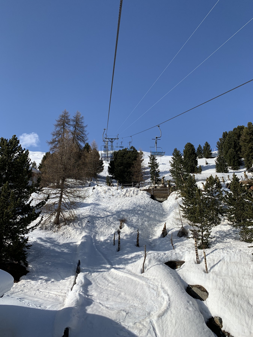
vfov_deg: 67.3
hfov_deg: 53.1
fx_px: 253
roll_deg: +0.8
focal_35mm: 26
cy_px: 168
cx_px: 126
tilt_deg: +18.1
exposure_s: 1/3788
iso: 25
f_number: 1.8
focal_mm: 4.25
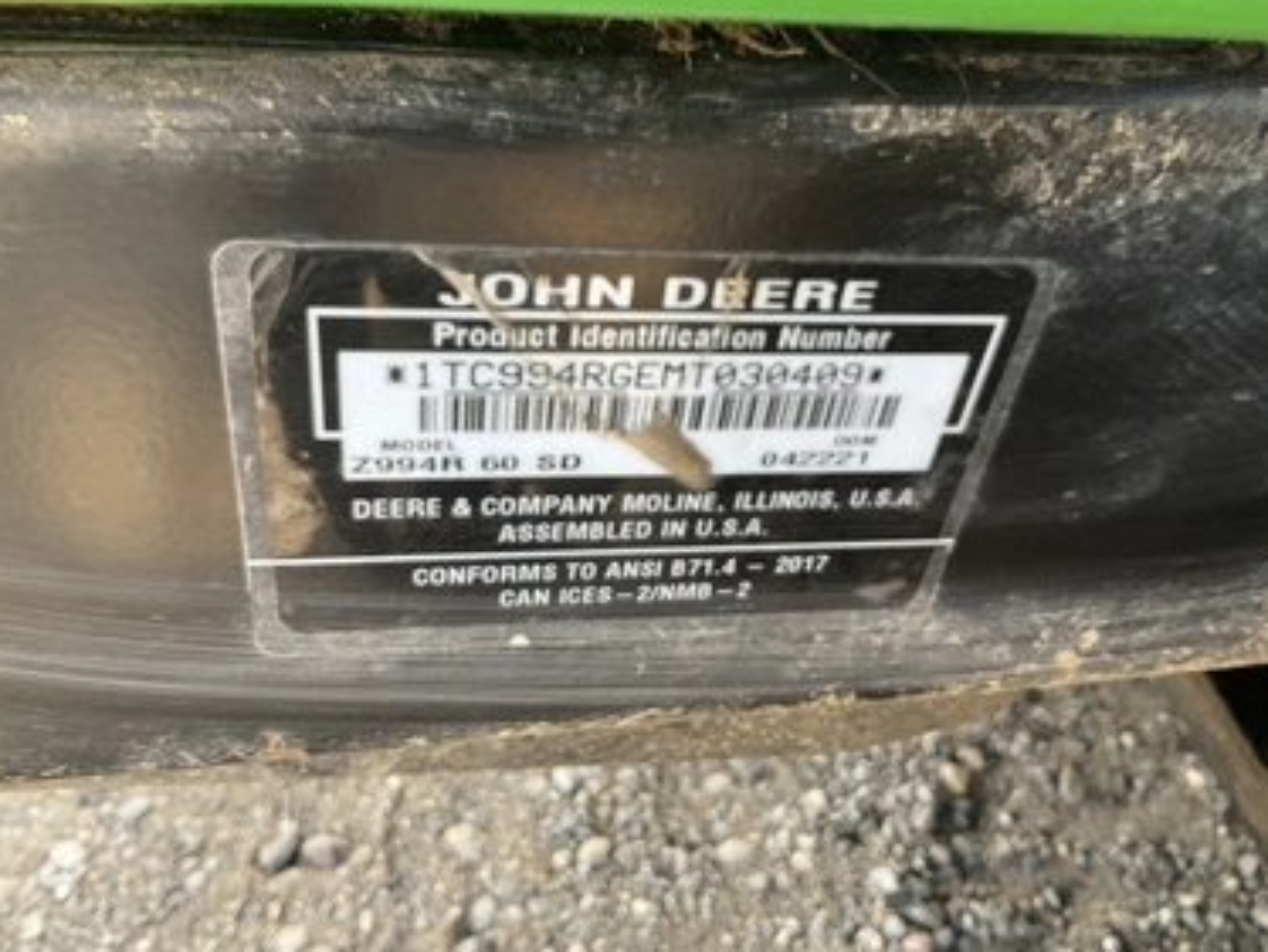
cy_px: 457
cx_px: 634
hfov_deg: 58.3
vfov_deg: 45.5
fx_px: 1136
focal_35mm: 31
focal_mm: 3
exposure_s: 1/122
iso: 40
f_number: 1.8
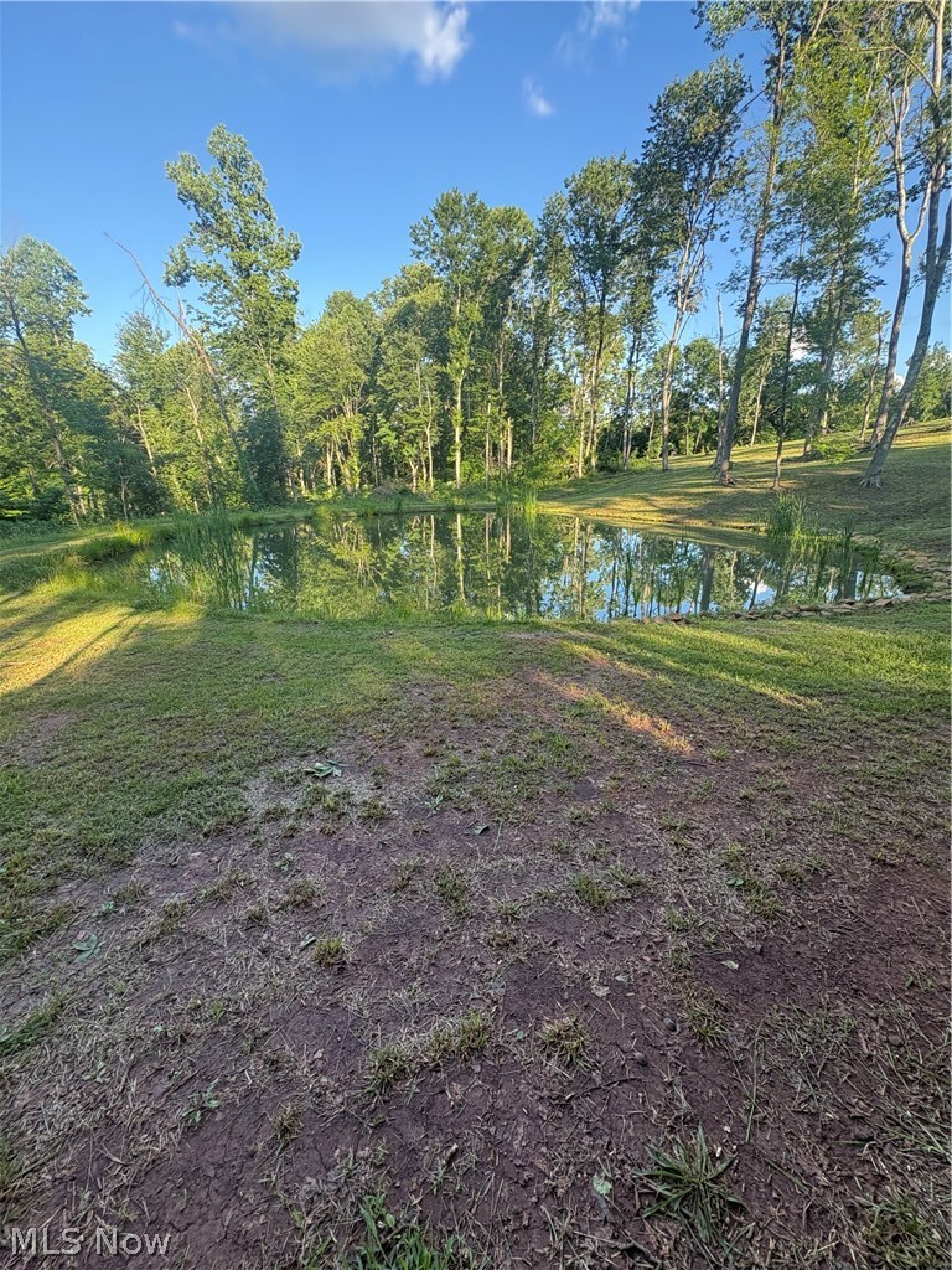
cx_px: 476
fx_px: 513
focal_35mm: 14
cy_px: 635
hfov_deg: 85.7
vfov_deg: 102.1
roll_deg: +0.4
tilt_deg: -17.3
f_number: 2.2
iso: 64
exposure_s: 1/156
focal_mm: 2.22
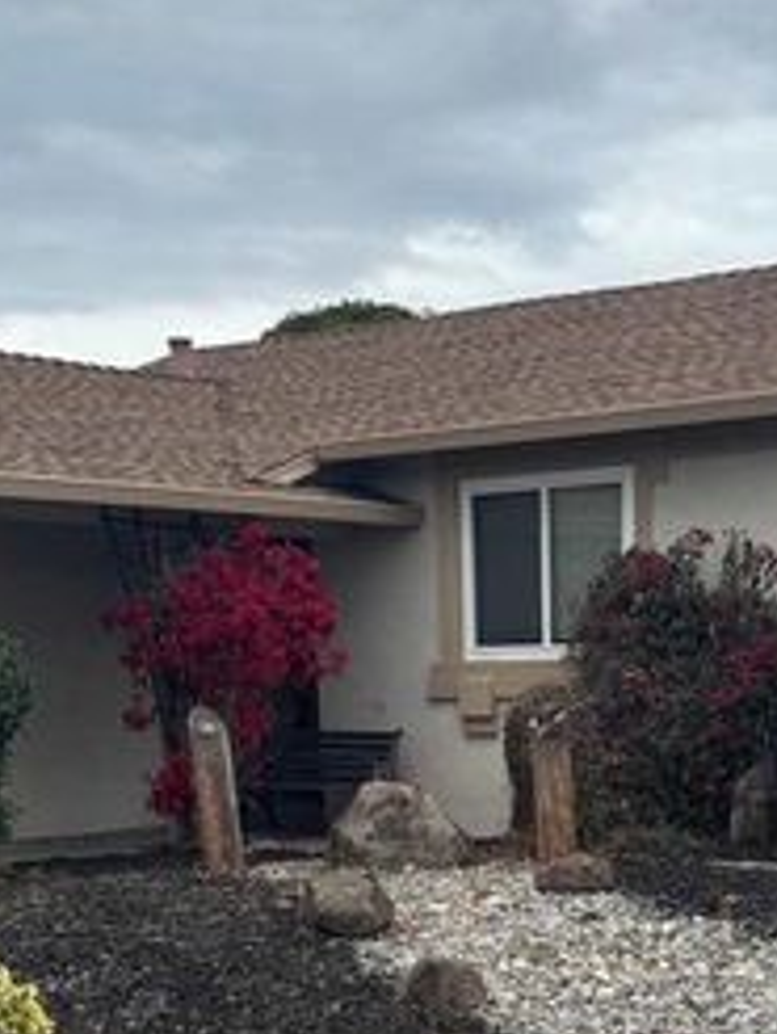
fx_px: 1942
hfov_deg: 22.5
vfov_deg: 26.1
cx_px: 529
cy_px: 1284
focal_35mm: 65
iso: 80
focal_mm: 6.76
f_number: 1.78
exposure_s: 1/1869
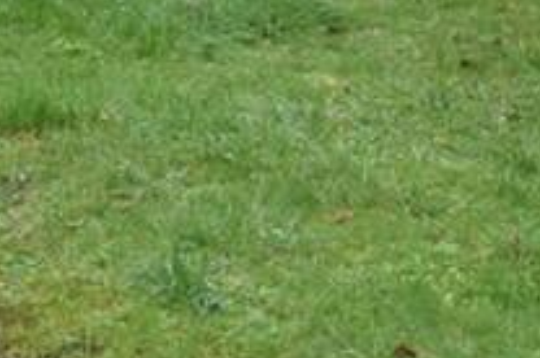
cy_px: -448
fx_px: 2217
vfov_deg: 8.6
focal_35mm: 148
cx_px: 519
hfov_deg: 13.7
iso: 400
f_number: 6.3
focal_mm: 20
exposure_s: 1/160
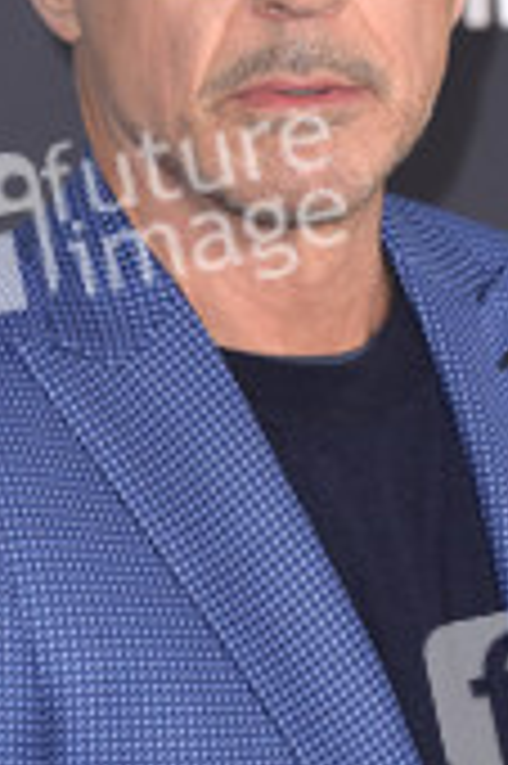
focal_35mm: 471
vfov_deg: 4.4
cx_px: 250
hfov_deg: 2.9
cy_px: 446
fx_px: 9989
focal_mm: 200
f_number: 6.3
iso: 1250
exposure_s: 1/200
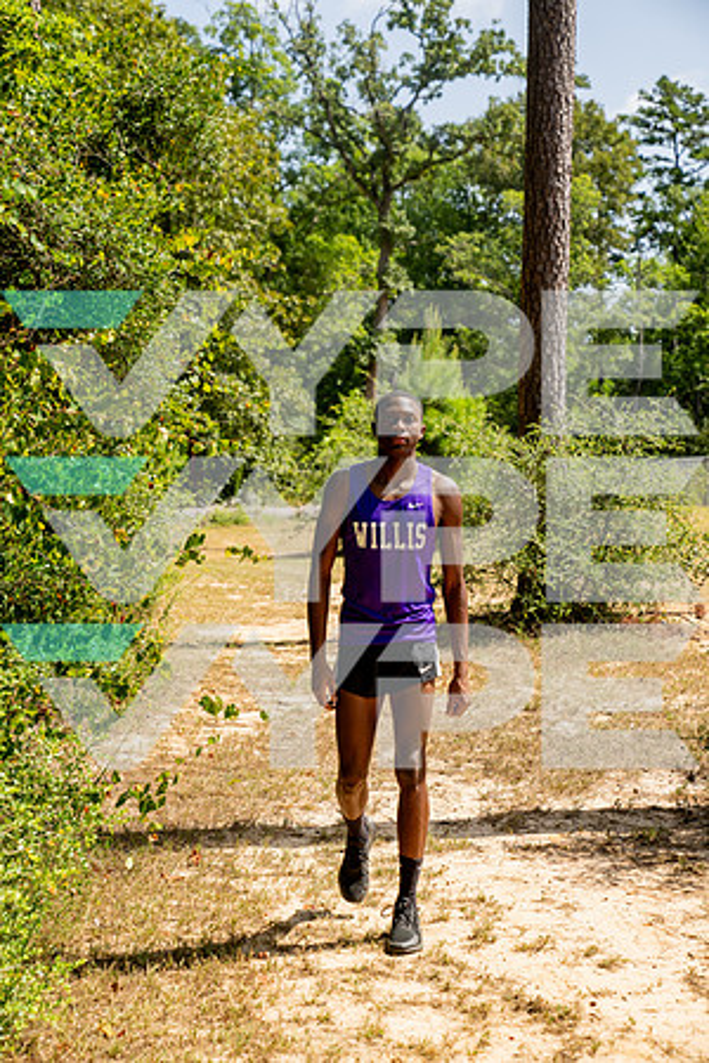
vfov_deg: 28.8
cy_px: 532
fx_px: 2068
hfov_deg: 19.5
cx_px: 354
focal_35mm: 70
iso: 100
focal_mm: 70
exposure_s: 1/400
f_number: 4.5
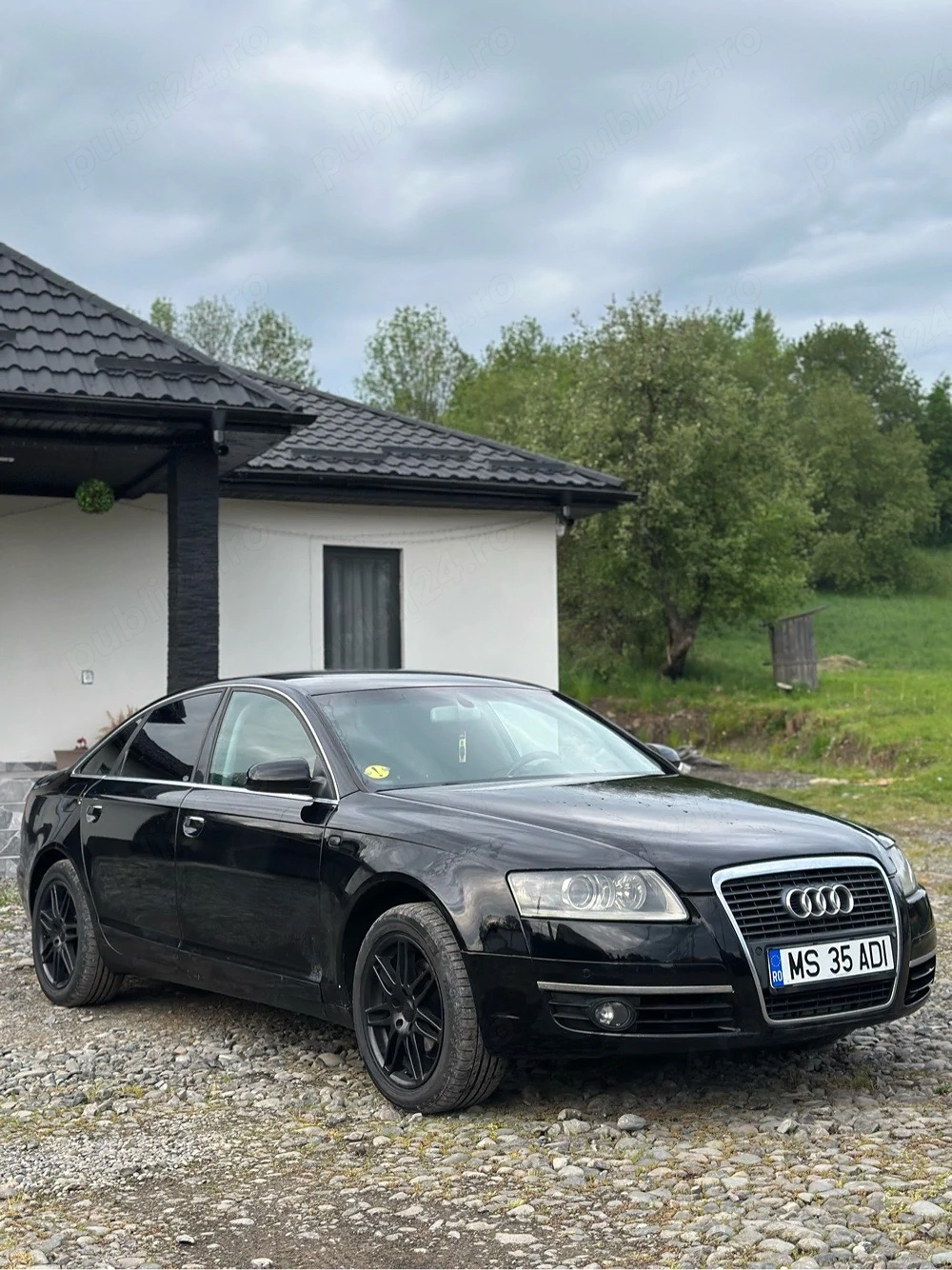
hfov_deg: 30.3
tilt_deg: +4.3
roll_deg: +0.9
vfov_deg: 39.7
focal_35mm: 48
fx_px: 1761
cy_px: 635
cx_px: 476
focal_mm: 6.86
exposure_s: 1/94
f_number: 1.78
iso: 125
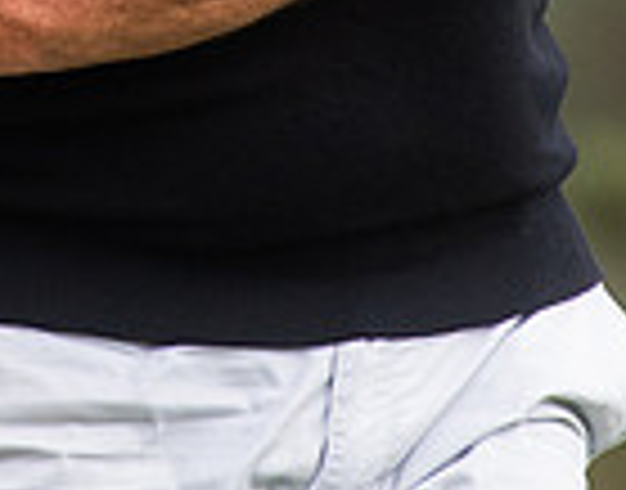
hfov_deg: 1.2
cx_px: -72
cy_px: -658
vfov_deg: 1.0
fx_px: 29122
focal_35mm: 1584
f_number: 4.5
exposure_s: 1/2500
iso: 640
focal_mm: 300
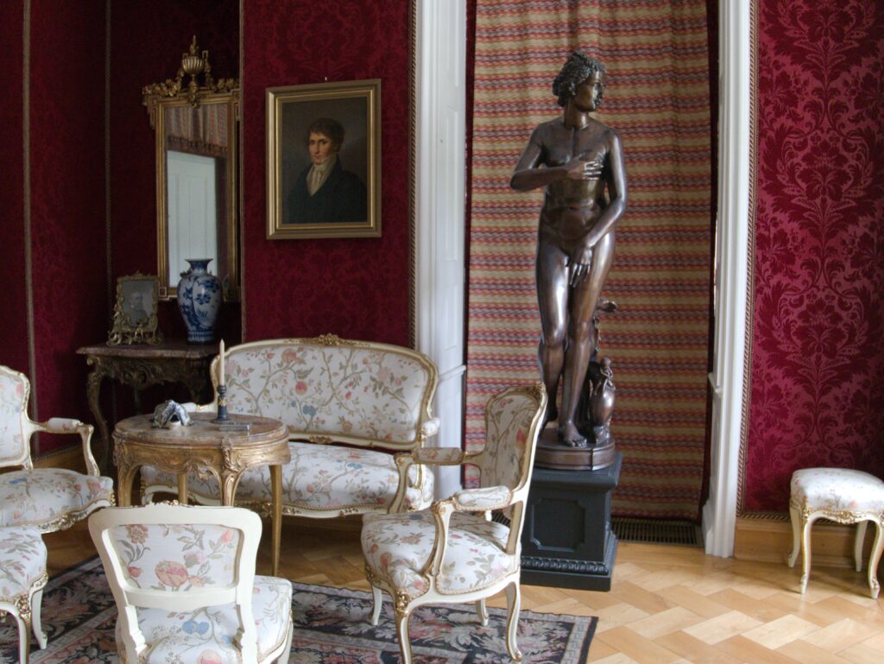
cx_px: 442
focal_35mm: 32
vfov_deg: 44.2
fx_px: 818
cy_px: 332
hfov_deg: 56.8
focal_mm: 16
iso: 1600
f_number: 4
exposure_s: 1/60
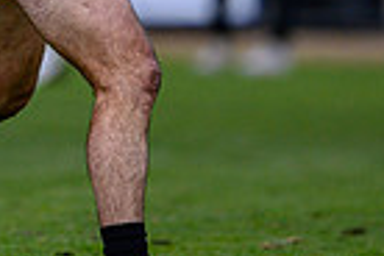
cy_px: -329
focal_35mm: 2756
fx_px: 29395
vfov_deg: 0.5
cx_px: -155
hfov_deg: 0.7
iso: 400
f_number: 4
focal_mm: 500
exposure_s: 1/1250
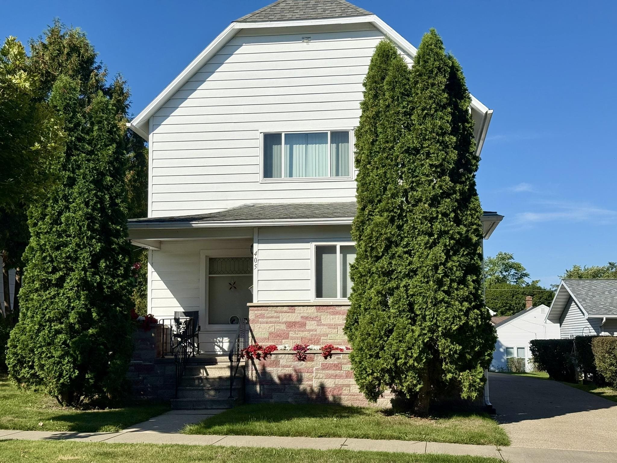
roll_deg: +0.1
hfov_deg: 39.7
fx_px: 856
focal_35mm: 48
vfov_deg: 30.3
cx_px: 308
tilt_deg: +7.5
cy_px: 232
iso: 80
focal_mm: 6.76
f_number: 1.78
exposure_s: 1/9901
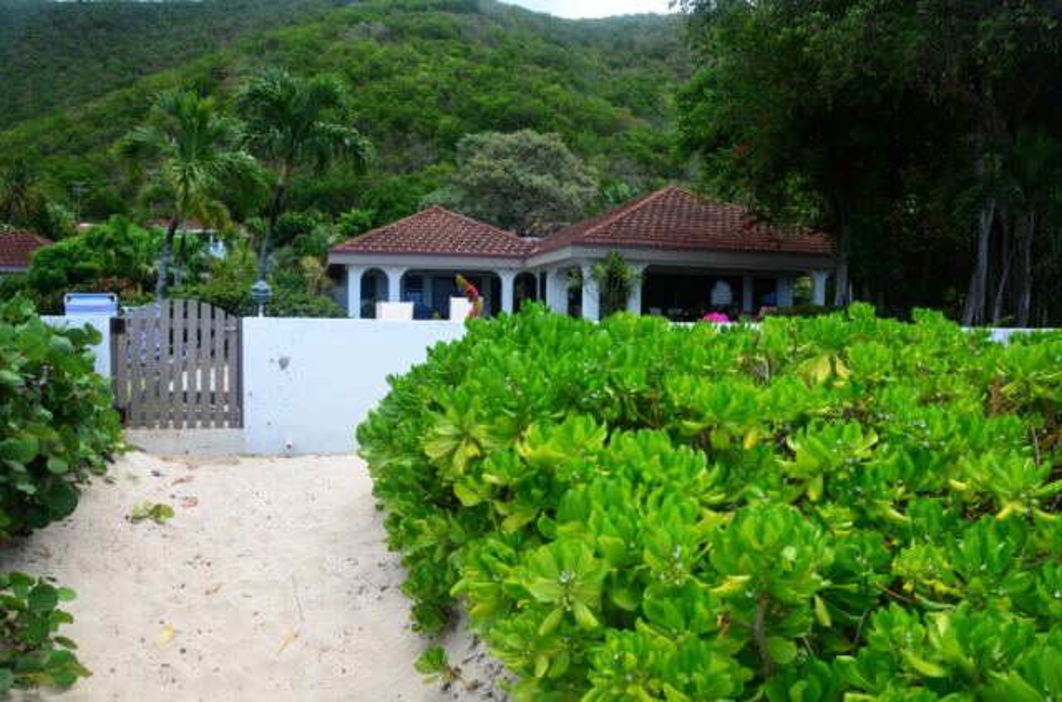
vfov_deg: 47.7
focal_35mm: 27
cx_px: 531
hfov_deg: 67.5
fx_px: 794
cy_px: 351
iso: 200
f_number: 16
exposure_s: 1/40
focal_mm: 18
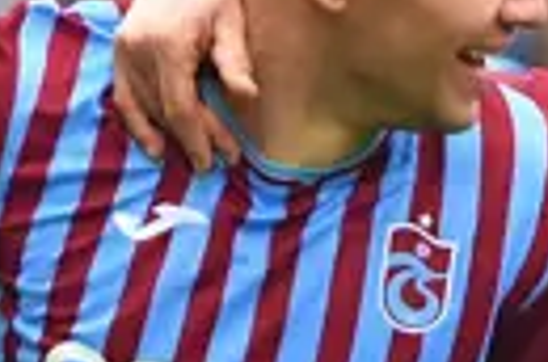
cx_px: 367
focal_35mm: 3056
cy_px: 492
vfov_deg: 0.4
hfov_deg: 0.7
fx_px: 46406
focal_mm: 300
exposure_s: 1/2000
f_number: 2.8
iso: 400
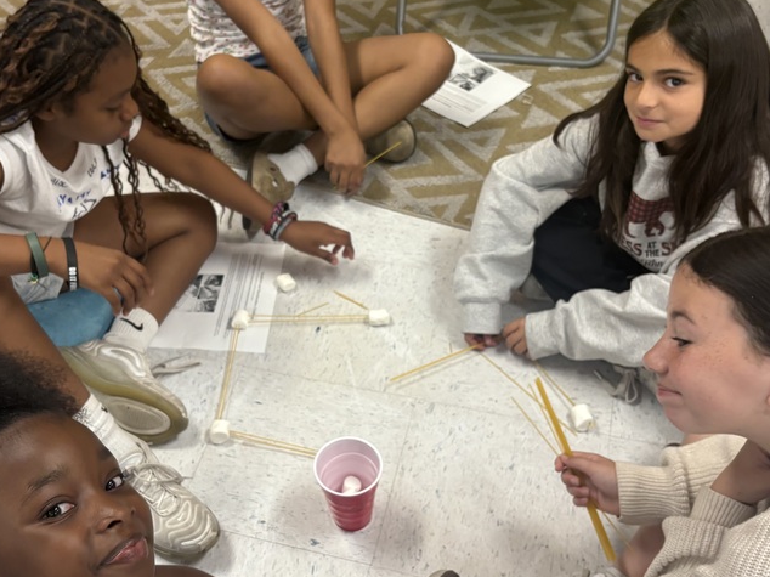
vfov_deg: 34.3
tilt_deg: -43.7
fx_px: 934
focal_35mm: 42
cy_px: 268
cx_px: 324
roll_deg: +5.6
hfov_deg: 44.7
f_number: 1.6
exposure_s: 1/60
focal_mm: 5.96
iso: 160
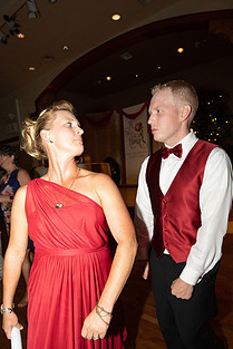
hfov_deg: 55.2
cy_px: 217
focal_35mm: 23
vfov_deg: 74.8
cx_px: 116
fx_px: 223
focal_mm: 16
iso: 6400
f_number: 4
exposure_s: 1/250
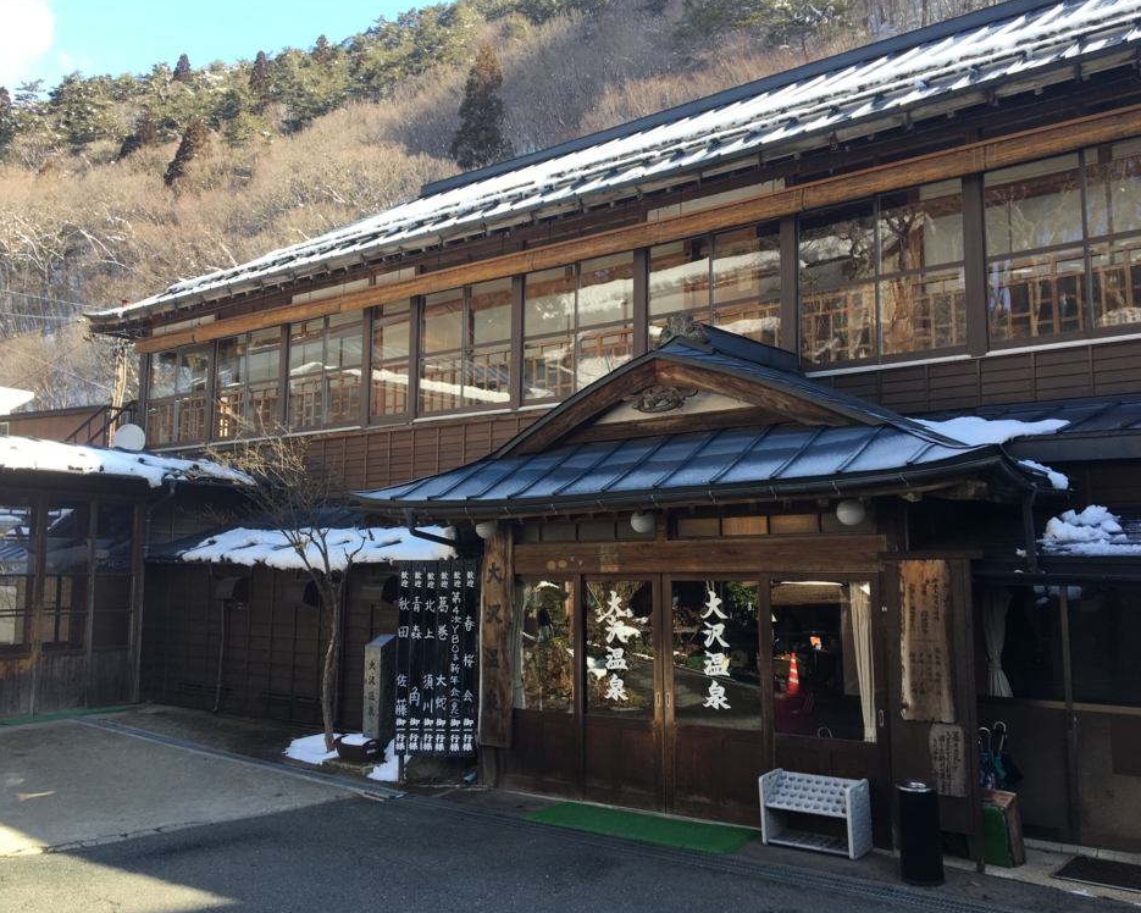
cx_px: 555
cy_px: 455
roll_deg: +0.2
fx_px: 1047
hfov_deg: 57.2
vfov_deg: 47.1
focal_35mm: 31
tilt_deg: +6.8
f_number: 2.2
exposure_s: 1/246
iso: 25
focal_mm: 4.15
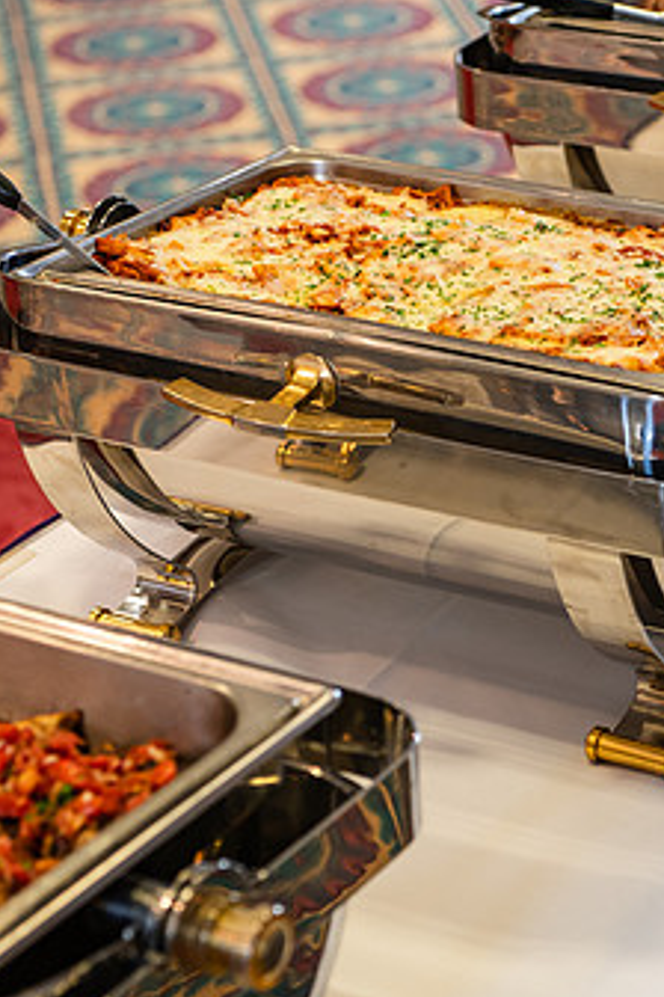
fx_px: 2960
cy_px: 464
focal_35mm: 107
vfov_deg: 19.1
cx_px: 587
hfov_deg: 12.7
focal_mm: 62
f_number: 3.5
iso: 500
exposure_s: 1/60
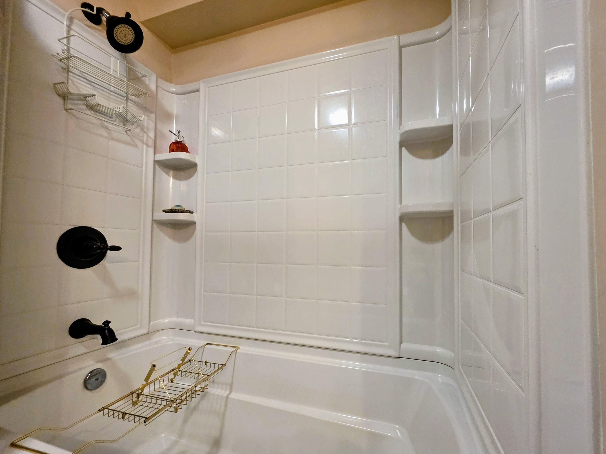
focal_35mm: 14
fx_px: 245
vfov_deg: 85.6
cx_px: 321
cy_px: 240
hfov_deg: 102.0
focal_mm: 2.2
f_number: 1.9
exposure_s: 1/60
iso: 320
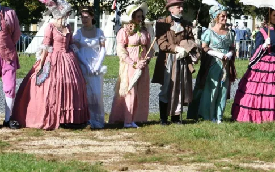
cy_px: 28
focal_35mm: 226
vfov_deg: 5.8
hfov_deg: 9.3
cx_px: 214
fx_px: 1694
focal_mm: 70
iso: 100
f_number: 3.5
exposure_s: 1/1000
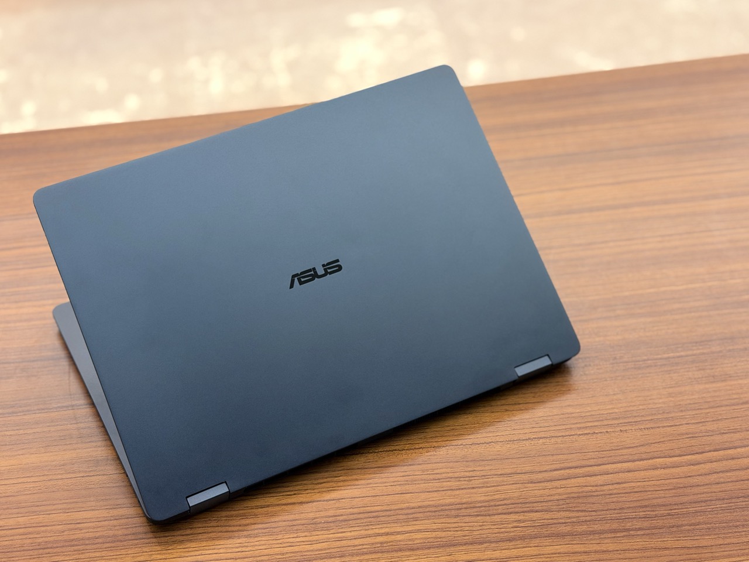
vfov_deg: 30.3
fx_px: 1039
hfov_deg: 39.7
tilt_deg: -39.6
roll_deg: +0.3
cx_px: 374
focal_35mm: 48
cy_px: 281
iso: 250
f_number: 1.78
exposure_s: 1/60
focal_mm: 6.76
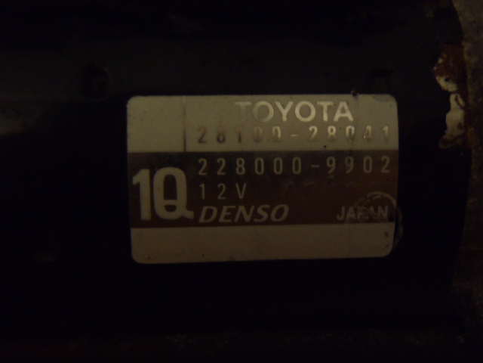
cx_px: 242
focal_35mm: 37
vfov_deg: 38.7
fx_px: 516
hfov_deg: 50.1
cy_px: 182
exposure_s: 1/4
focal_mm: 6.64
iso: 400
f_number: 4.7
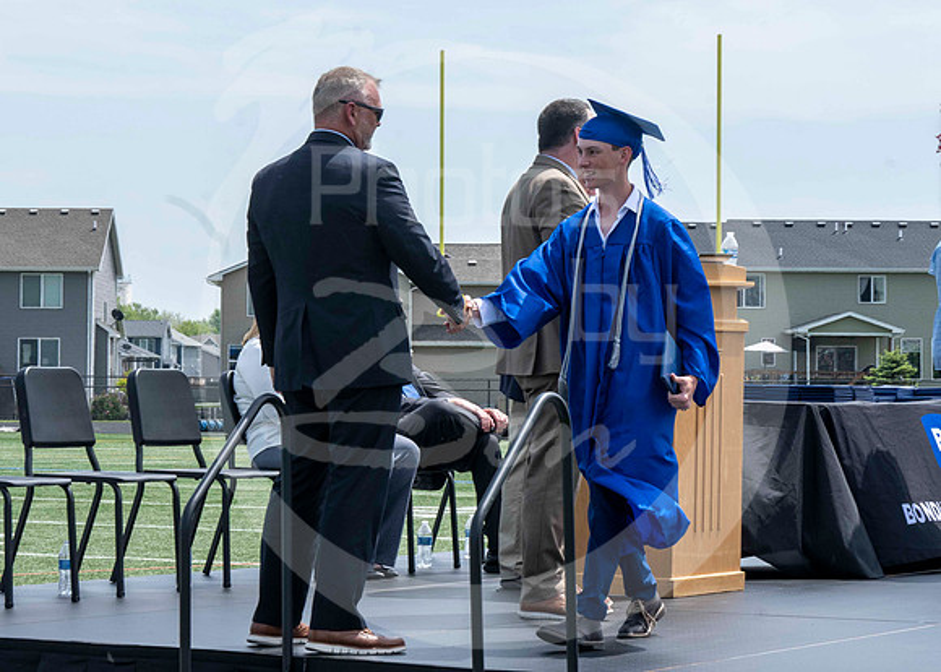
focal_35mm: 119
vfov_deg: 12.0
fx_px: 3183
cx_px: 408
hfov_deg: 16.8
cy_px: 186
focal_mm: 70
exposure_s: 1/250
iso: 200
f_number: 13
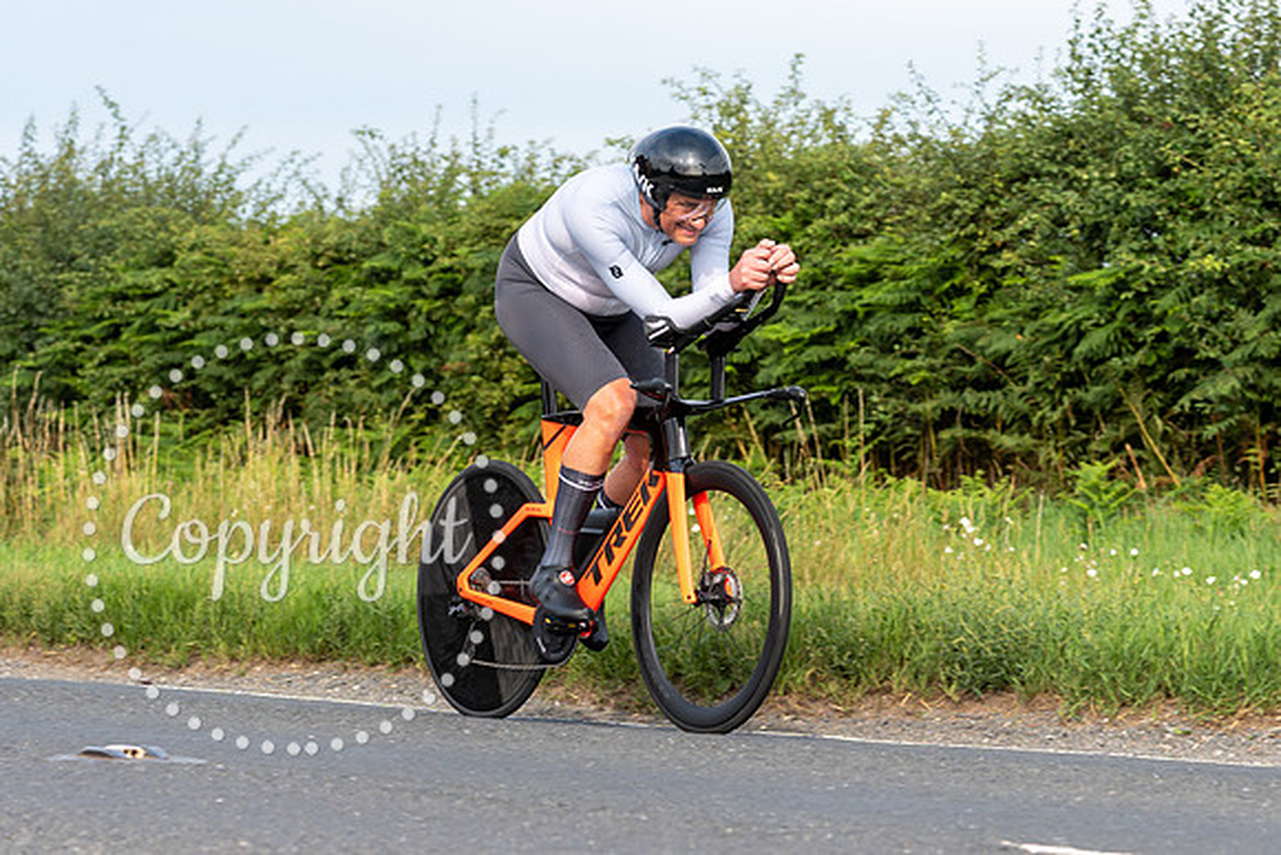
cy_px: 357
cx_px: 700
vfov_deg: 9.6
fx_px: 5092
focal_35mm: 143
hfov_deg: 14.3
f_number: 4
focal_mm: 74
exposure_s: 1/640
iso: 125
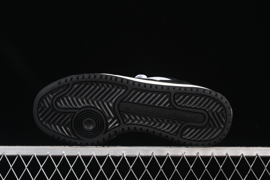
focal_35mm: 75
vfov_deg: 18.2
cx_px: 135
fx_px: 562
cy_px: 90
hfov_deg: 27.0
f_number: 6.3
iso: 160
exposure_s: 1/60
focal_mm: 50
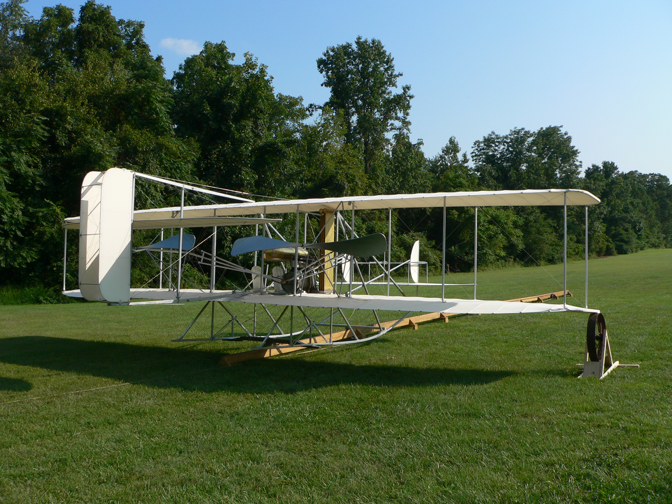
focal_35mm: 36
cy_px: 252
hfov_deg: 51.4
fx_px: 699
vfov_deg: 39.7
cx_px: 336
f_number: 4
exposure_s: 1/500
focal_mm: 6
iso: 80
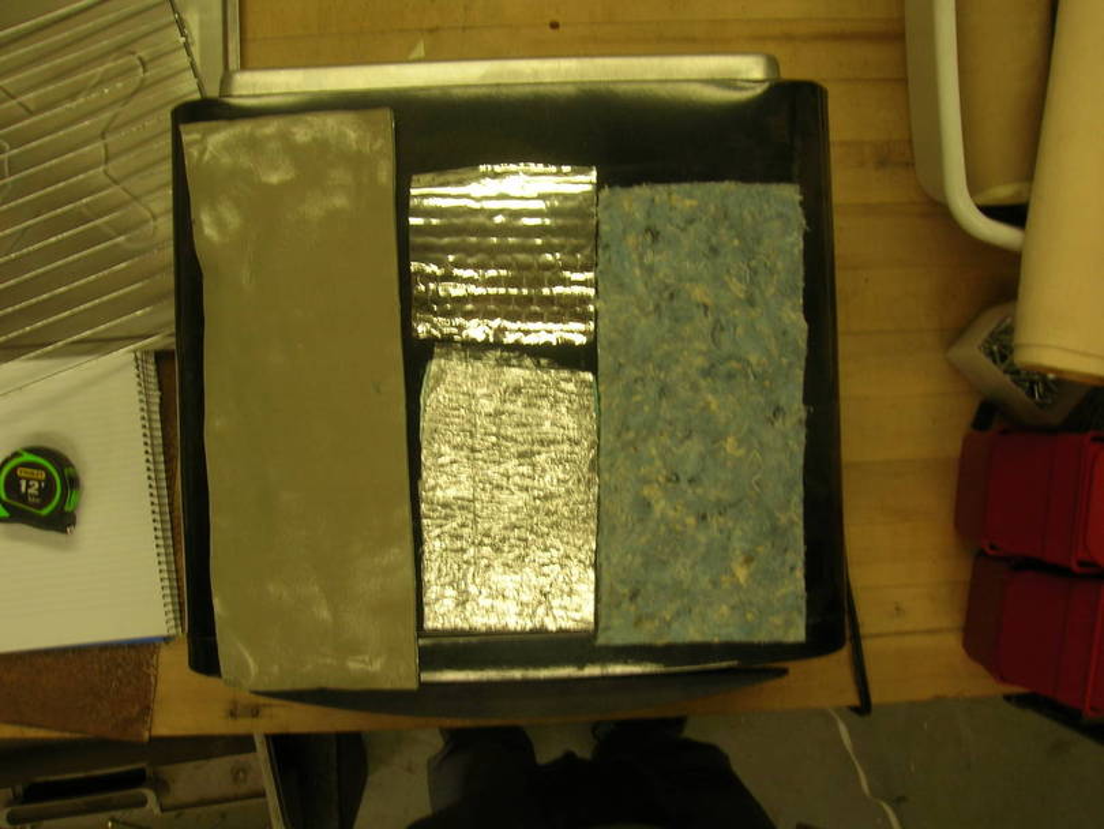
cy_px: 414
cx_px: 552
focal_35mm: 34
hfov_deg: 53.9
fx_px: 1085
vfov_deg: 41.8
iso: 50
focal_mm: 5.7
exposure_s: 1/16.4
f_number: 4.9
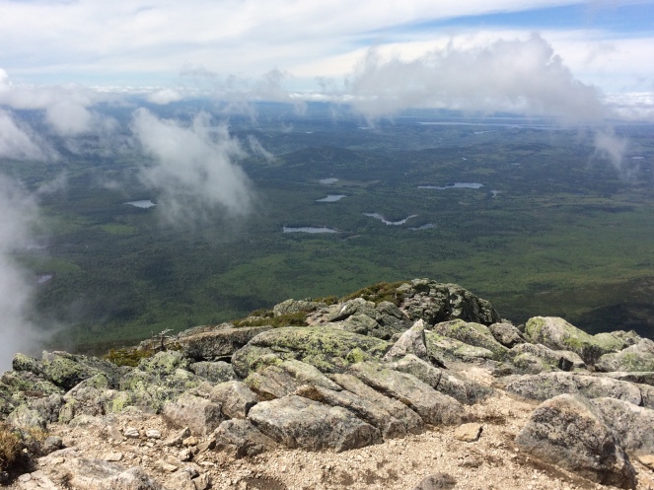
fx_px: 661
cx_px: 308
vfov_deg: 40.7
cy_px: 234
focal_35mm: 35
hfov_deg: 52.6
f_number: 2.2
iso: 32
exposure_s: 1/3731
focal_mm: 4.15
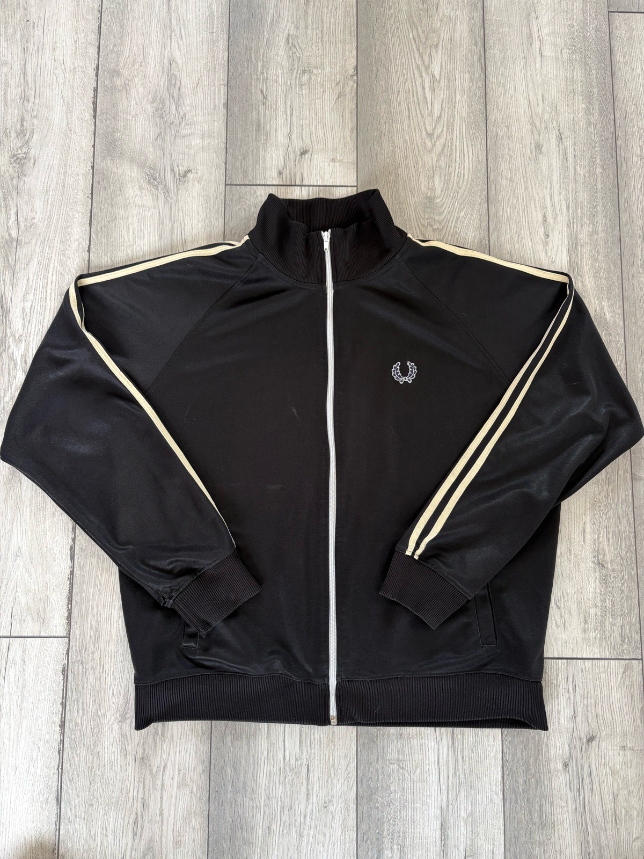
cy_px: 430
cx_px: 322
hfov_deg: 53.1
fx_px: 645
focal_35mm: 26
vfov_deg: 67.3
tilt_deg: -82.3
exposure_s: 1/100
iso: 100
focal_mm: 5.96
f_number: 1.6
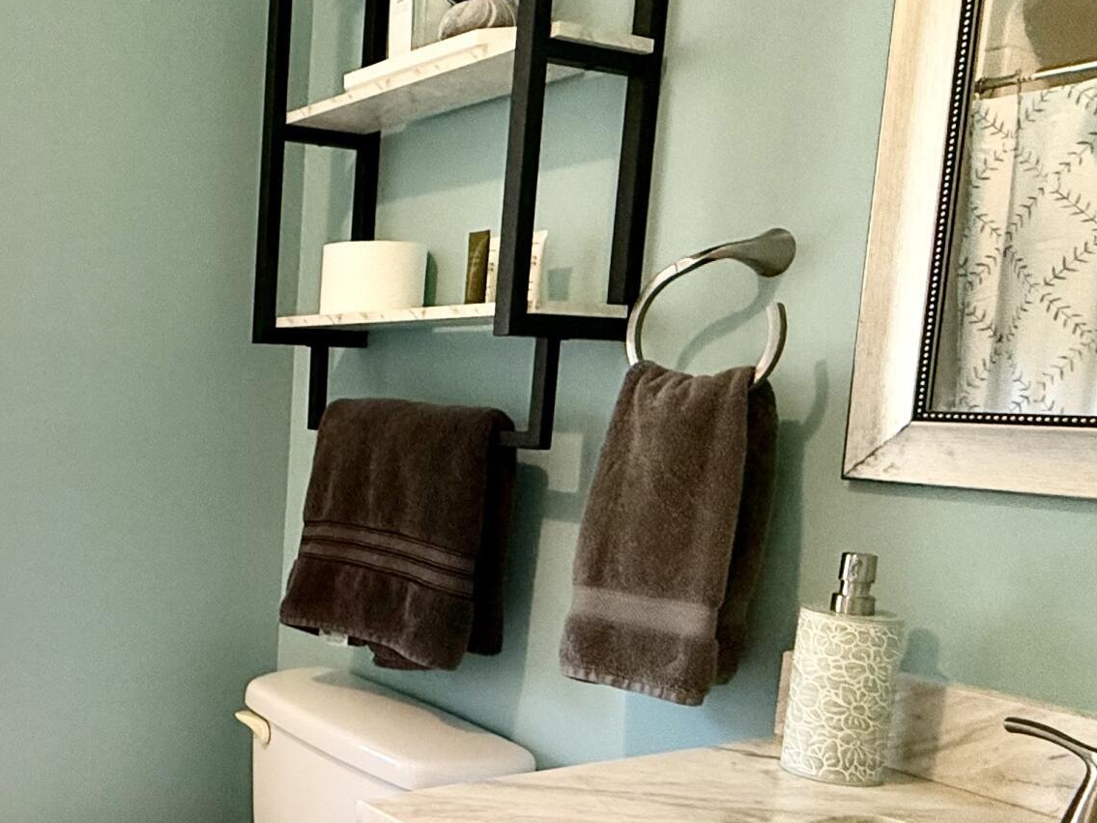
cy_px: 540
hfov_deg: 44.4
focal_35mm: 37
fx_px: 1172
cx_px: 57
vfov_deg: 38.3
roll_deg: -1.6
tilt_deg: -6.5
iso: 200
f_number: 2.2
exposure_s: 1/120
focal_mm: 2.22
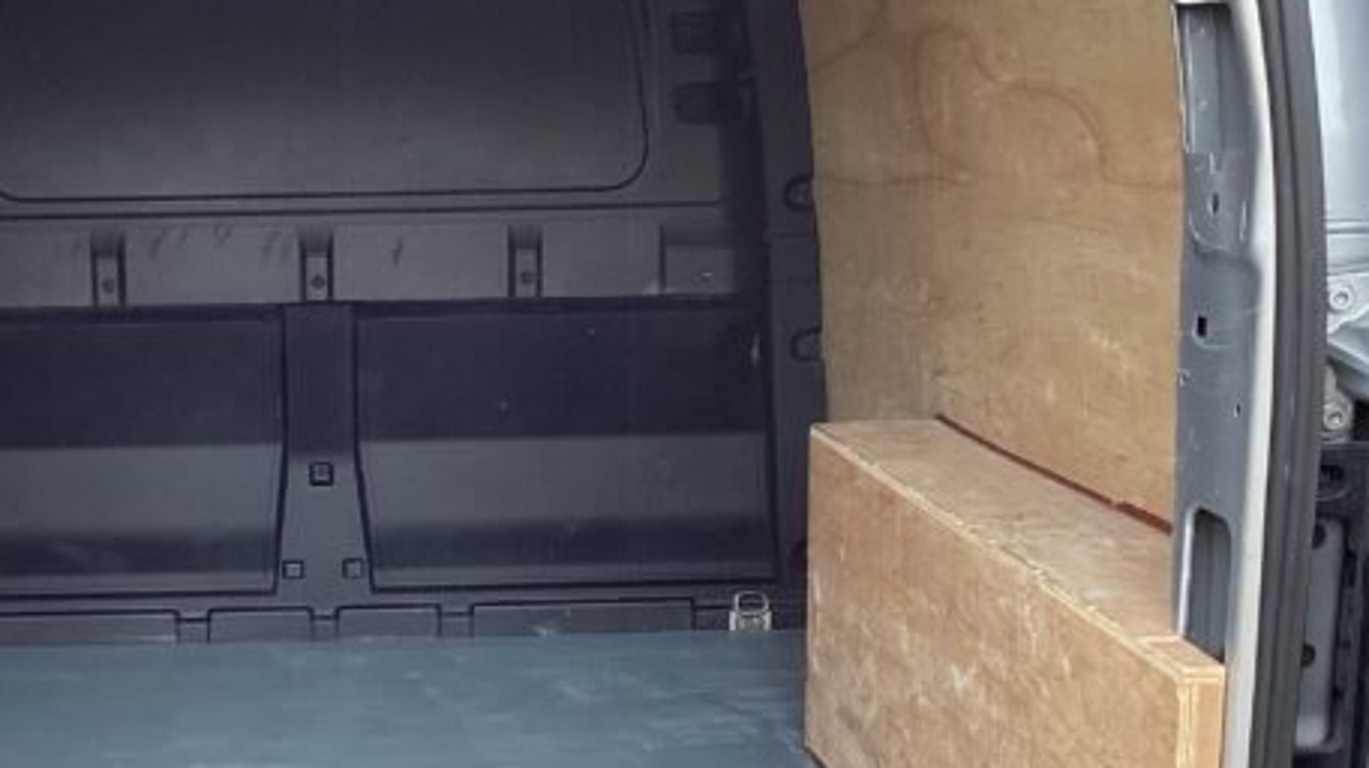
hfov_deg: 34.6
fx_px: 2141
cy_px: 568
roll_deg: +0.9
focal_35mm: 59
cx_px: 324
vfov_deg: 20.2
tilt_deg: -13.6
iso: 64
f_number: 2.4
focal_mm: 3.3
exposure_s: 1/120
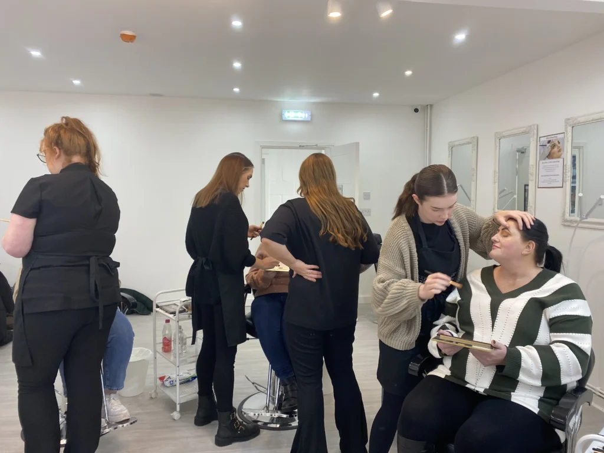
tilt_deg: -5.4
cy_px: 226
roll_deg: +0.0
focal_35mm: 26
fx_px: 454
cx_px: 302
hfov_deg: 67.3
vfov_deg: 53.1
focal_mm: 4.25
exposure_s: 1/100
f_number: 1.8
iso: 125
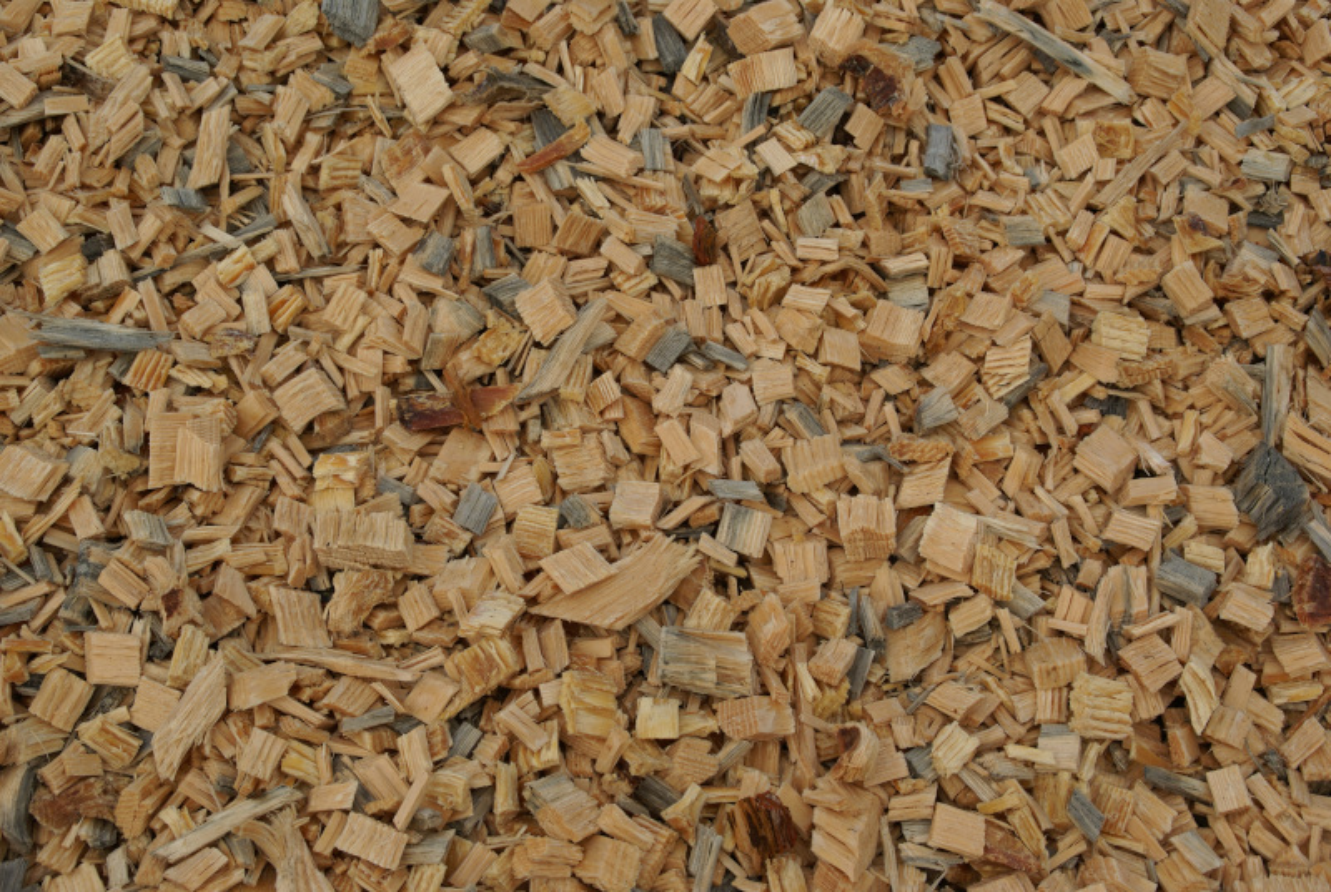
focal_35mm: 68
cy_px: 446
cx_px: 666
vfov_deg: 20.2
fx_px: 2499
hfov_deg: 29.8
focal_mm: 45
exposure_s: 1/400
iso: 100
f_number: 8
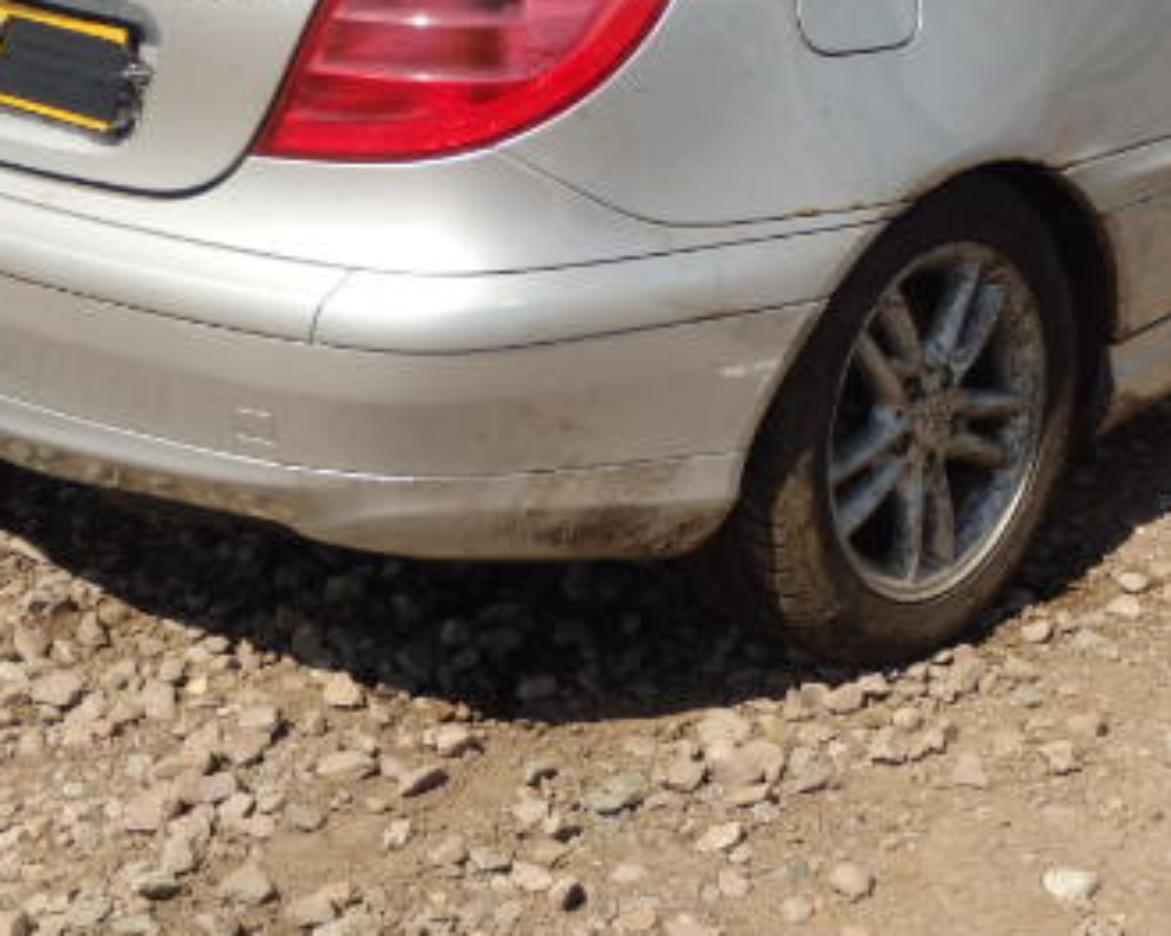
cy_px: 263
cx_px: 755
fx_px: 2633
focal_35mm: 76
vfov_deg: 20.0
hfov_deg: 25.0
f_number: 13
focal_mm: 7.3
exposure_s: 1/100
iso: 125
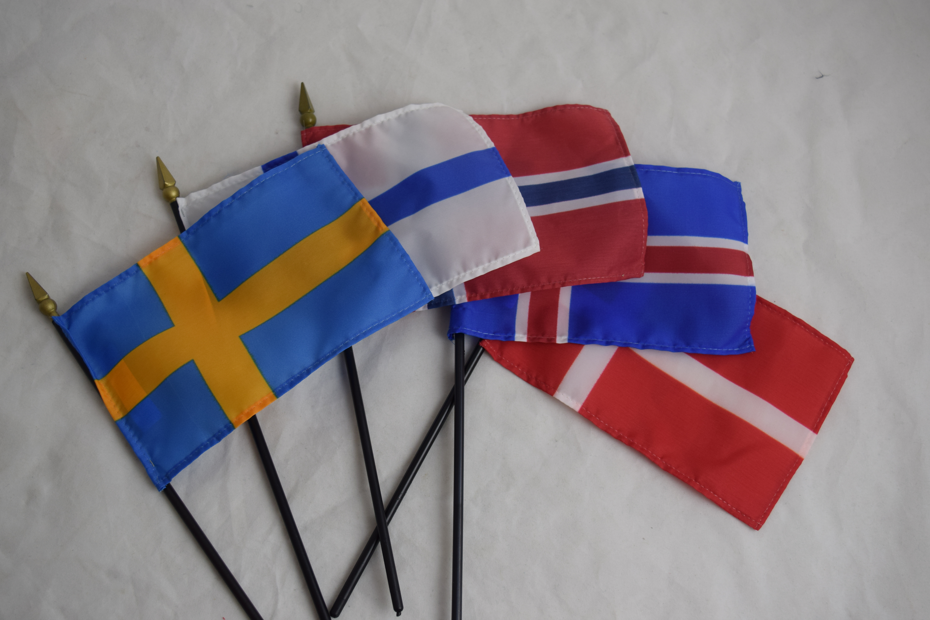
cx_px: 465
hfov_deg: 43.6
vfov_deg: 29.9
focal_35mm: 45
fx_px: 1162
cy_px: 310
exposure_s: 1/125
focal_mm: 30
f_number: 5.6
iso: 400
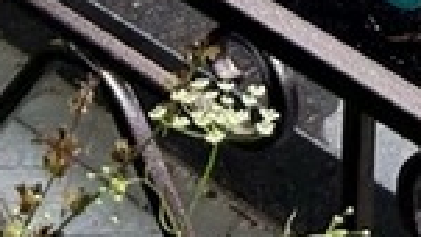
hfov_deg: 10.5
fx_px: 2144
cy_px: -443
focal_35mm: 192
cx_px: 767
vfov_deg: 5.9
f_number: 1.5
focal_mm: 5.7
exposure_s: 1/1266
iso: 50
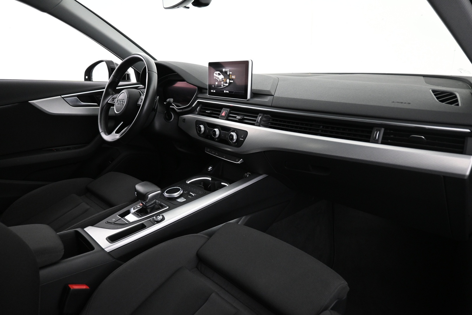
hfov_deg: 73.7
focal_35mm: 24
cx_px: 236
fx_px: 315
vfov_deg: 53.1
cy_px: 158
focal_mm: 16
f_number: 3.5
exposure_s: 1/25
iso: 1600
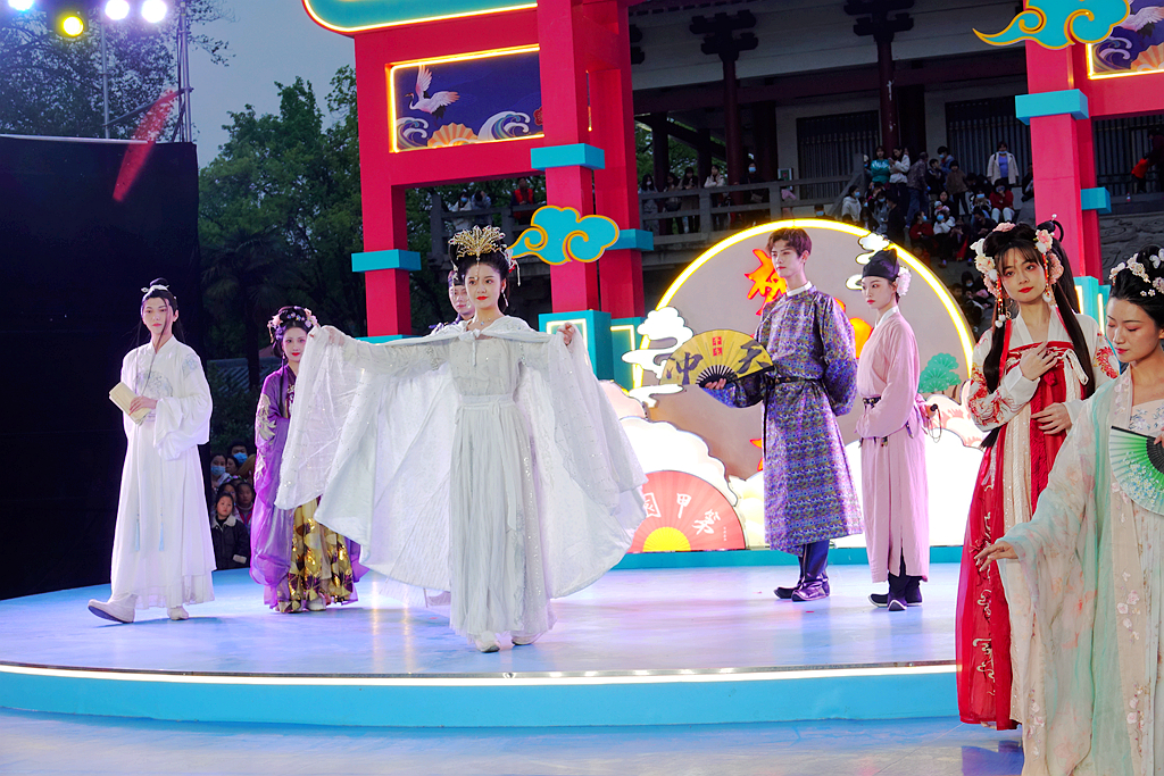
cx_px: 582
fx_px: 1875
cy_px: 388
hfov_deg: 34.5
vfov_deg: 23.4
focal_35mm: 58
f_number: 3.5
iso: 200
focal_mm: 21.32
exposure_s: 1/60
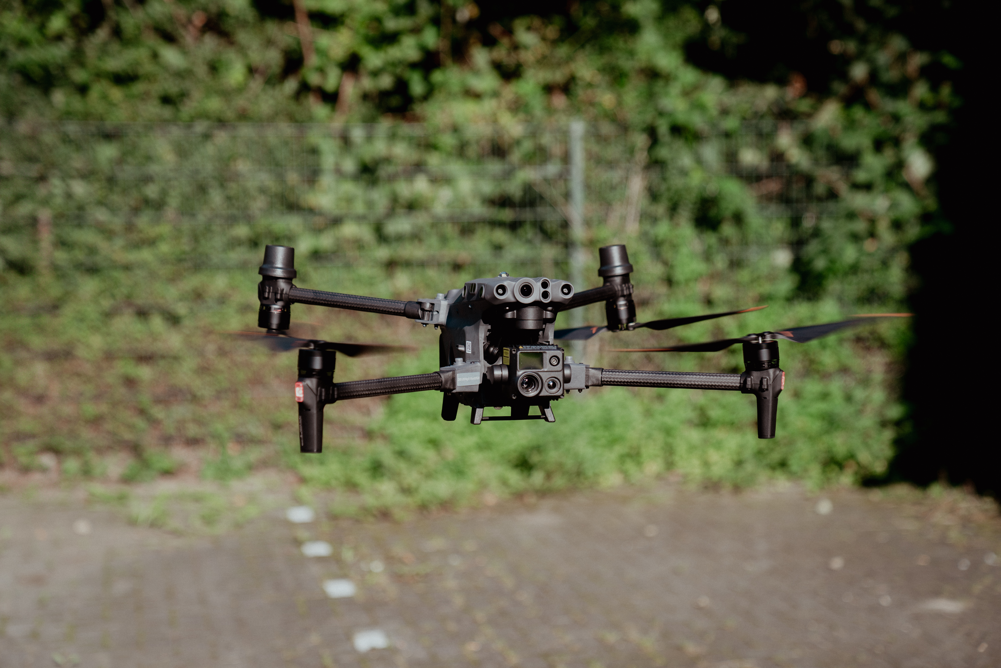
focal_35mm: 70
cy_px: 334
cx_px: 500
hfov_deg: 28.8
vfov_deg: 19.5
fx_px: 1946
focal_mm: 70
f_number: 2.8
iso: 100
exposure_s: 1/800
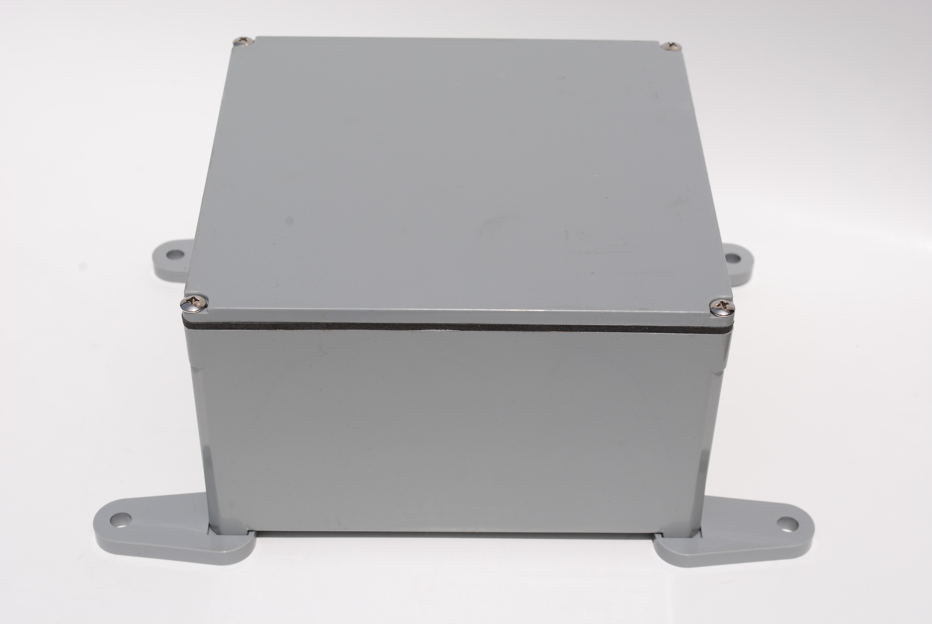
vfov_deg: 19.8
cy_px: 312
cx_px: 466
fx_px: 1788
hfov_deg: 29.2
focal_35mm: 69
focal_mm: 46
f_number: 9
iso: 100
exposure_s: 1/320
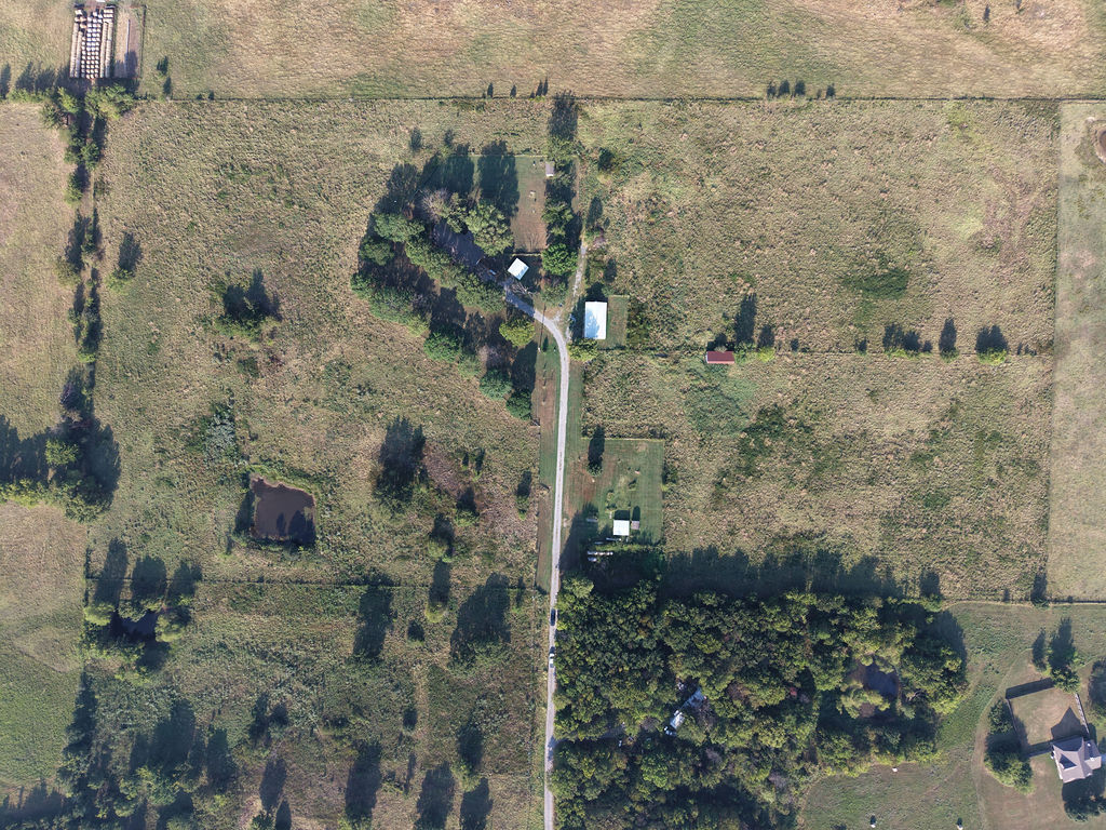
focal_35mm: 24
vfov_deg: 56.8
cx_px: 553
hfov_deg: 71.6
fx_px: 767
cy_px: 415
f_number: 1.8
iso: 100
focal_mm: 8.67
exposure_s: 1/1000
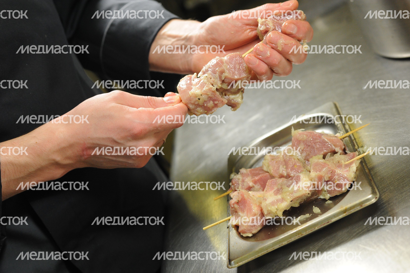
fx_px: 569
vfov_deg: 27.0
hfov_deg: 39.6
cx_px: 205
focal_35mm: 50
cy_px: 136
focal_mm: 50
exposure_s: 1/400
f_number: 5.6
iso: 2000
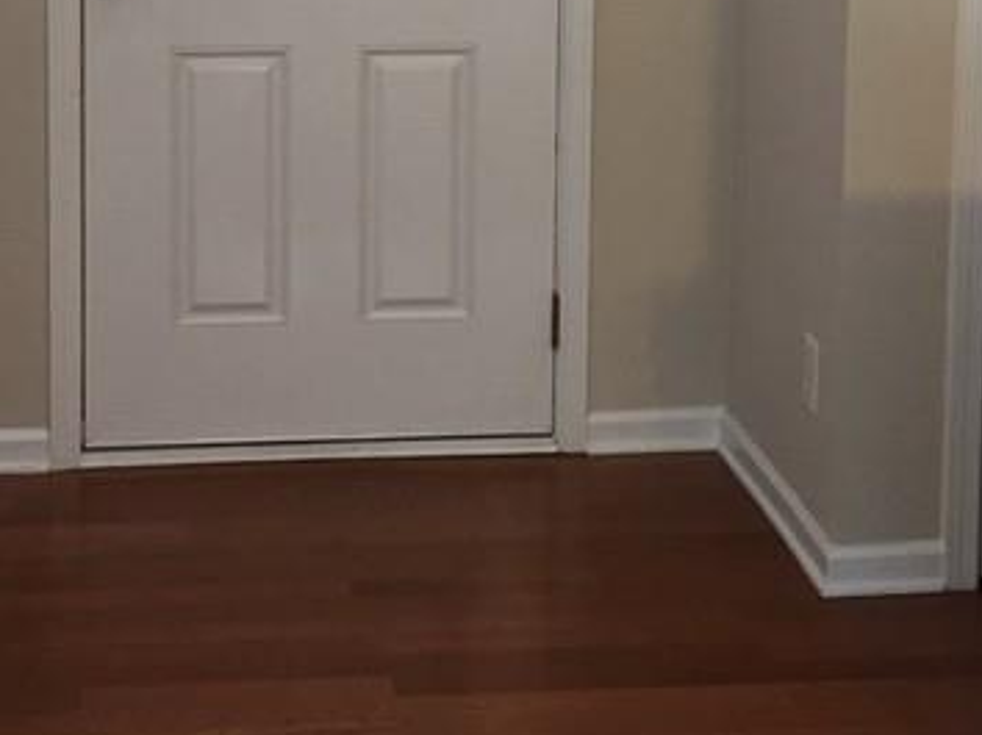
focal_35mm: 84
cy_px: -89
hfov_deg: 23.3
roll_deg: -1.1
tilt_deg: -6.2
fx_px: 2381
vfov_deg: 16.9
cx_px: 419
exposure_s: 1/30
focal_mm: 4.15
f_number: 2.2
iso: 80
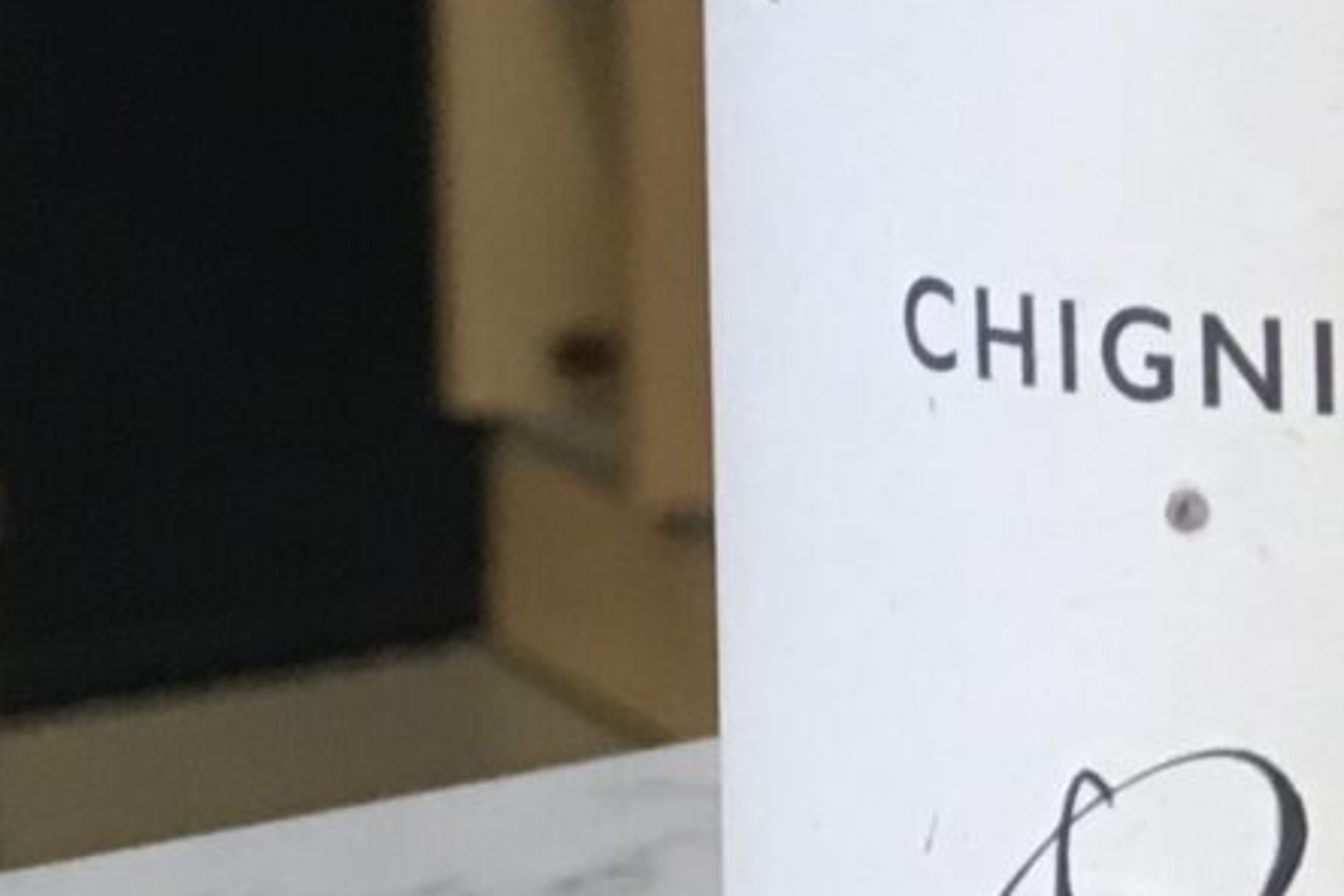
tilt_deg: -5.0
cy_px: -572
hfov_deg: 10.7
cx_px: 2794
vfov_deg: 7.7
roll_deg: +0.0
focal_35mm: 174
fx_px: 6495
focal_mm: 4.15
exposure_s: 1/33
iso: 125
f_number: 2.2
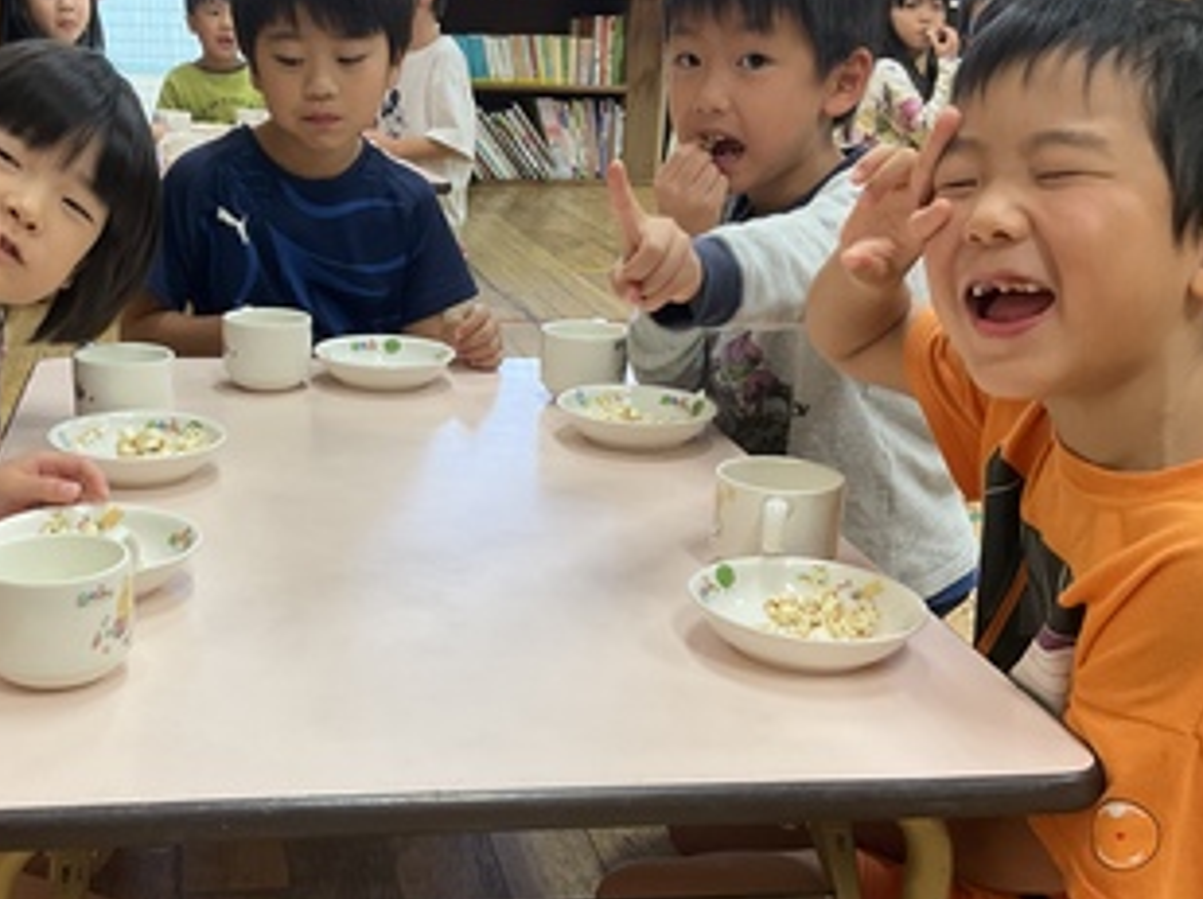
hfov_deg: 40.0
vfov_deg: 30.8
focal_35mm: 47
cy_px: 481
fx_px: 1631
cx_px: 413
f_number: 1.8
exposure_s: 1/60
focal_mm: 3
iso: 64
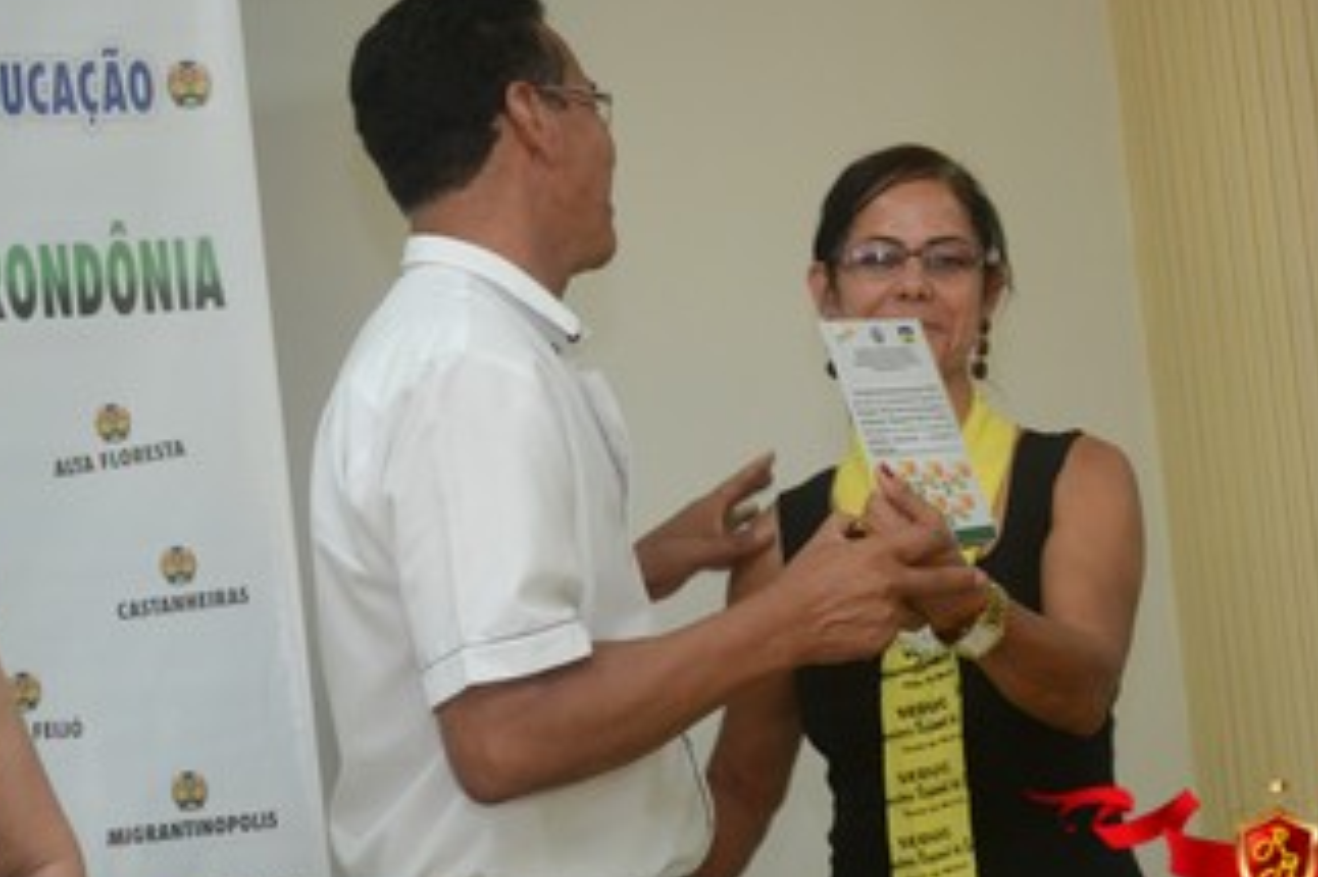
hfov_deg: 22.2
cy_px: 432
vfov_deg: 14.8
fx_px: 3366
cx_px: 665
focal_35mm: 92
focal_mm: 44
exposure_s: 1/80
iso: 1600
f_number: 4.5
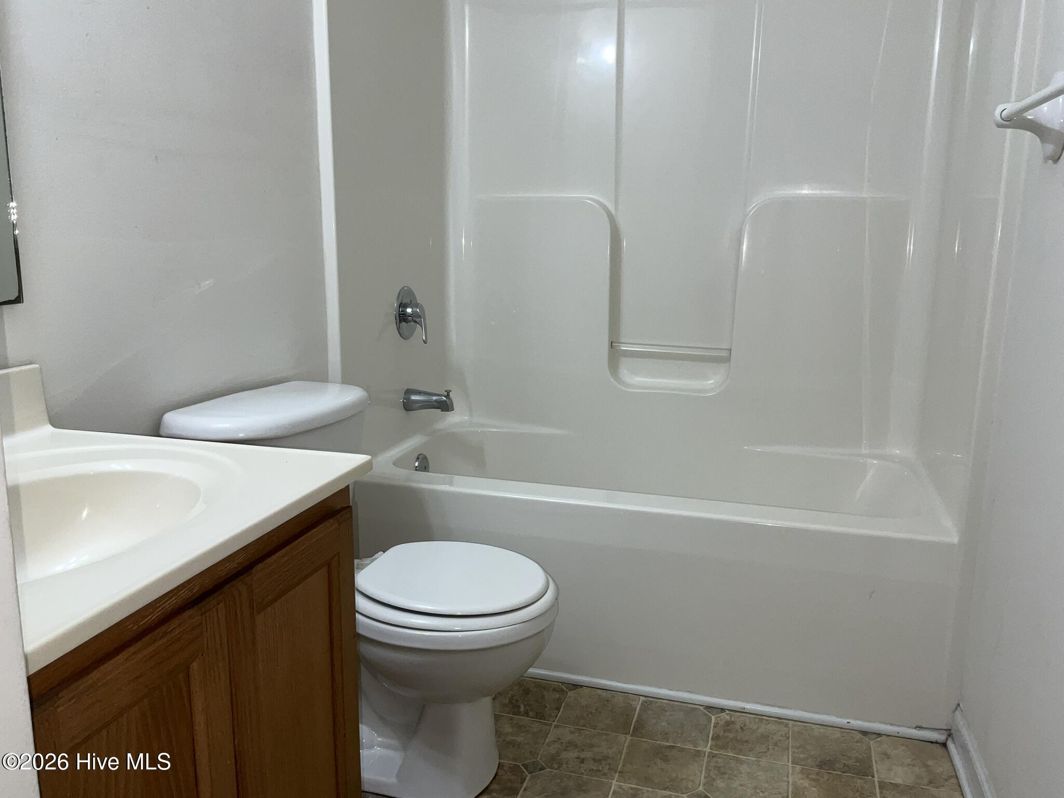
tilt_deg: -11.1
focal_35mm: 29
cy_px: 399
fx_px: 891
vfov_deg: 48.2
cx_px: 532
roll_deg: -0.2
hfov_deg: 61.7
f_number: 1.8
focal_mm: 3
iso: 25
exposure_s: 1/60
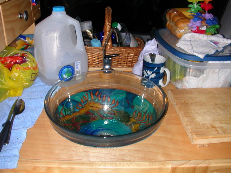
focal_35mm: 37
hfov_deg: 50.1
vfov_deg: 38.7
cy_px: 86
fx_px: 247
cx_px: 116
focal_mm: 5.6
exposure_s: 1/59.9
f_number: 4.5
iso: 100
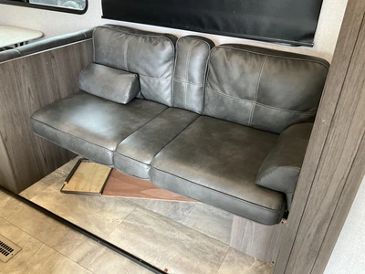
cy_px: 137
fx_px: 306
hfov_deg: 61.7
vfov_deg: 48.2
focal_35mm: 29
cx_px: 182
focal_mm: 3
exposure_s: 1/60
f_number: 1.8
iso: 125
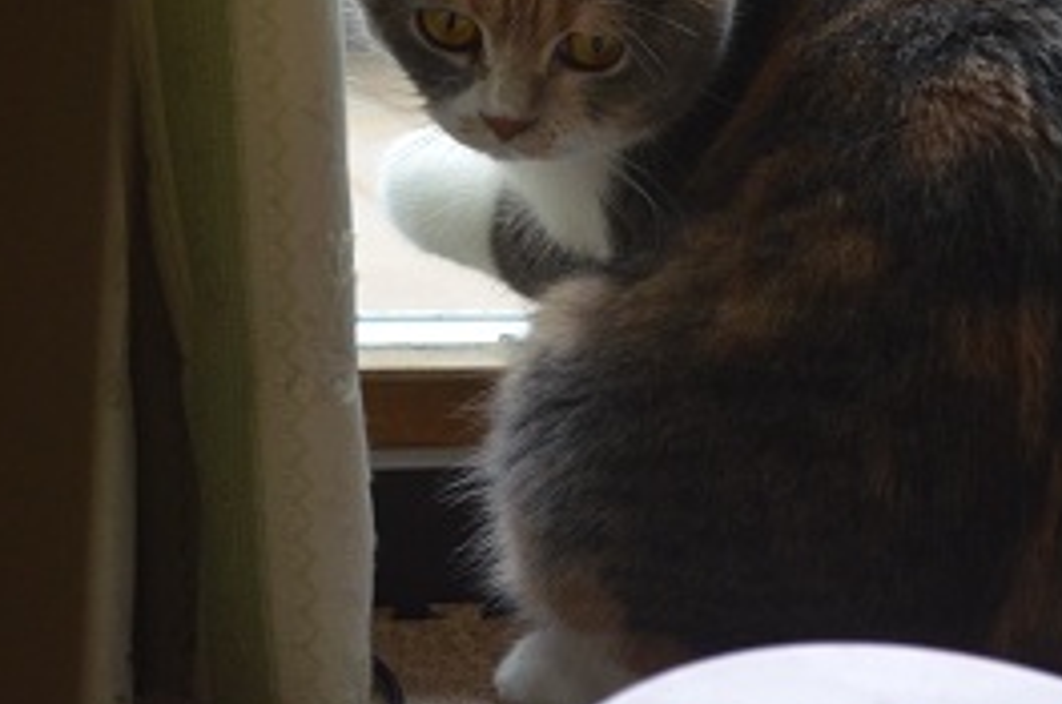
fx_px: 4533
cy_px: 131
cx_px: 565
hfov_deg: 13.4
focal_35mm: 154
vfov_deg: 8.9
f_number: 5.6
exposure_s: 1/200
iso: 1600
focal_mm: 55
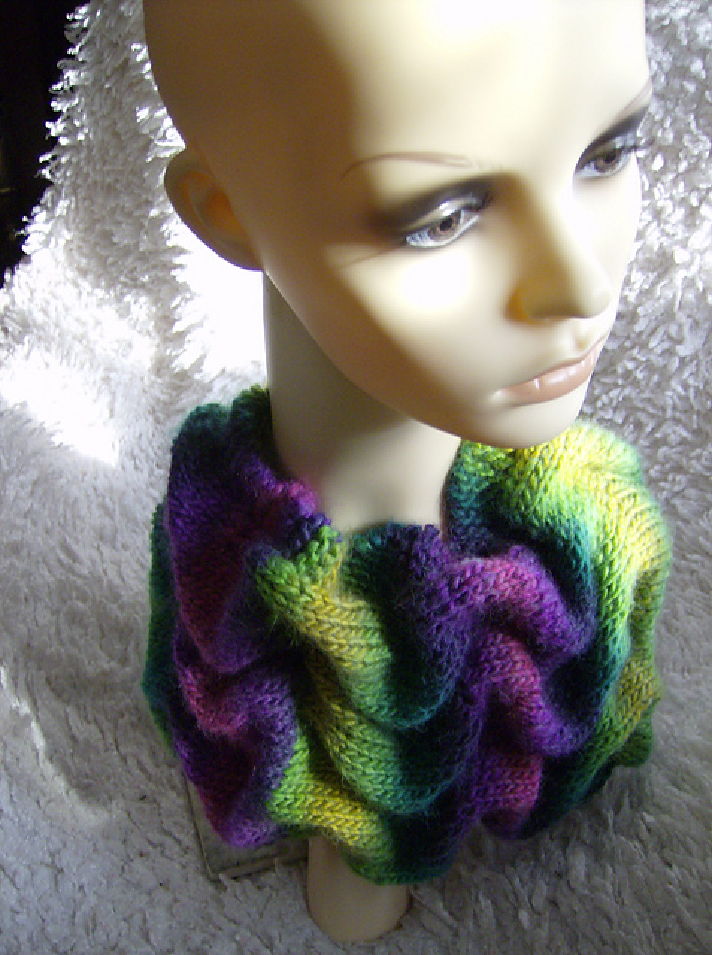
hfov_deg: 39.5
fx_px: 991
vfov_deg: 51.5
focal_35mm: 36
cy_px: 478
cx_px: 356
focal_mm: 6
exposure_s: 1/38.5
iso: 200
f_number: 2.8
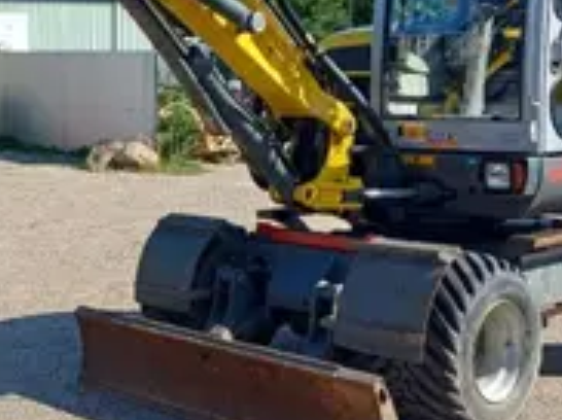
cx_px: 111
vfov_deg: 22.2
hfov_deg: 28.8
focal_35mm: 66
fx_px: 1070
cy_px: 182
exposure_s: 1/782
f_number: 1.8
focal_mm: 4.65
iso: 50
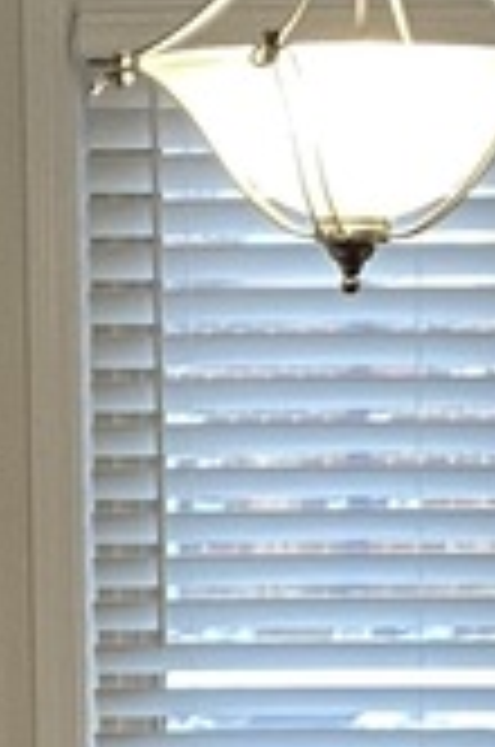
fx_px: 4867
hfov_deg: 5.8
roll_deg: +0.5
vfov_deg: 8.7
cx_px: 184
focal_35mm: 235
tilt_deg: -5.1
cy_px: 896
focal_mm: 4.25
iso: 80
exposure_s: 1/60
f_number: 1.8
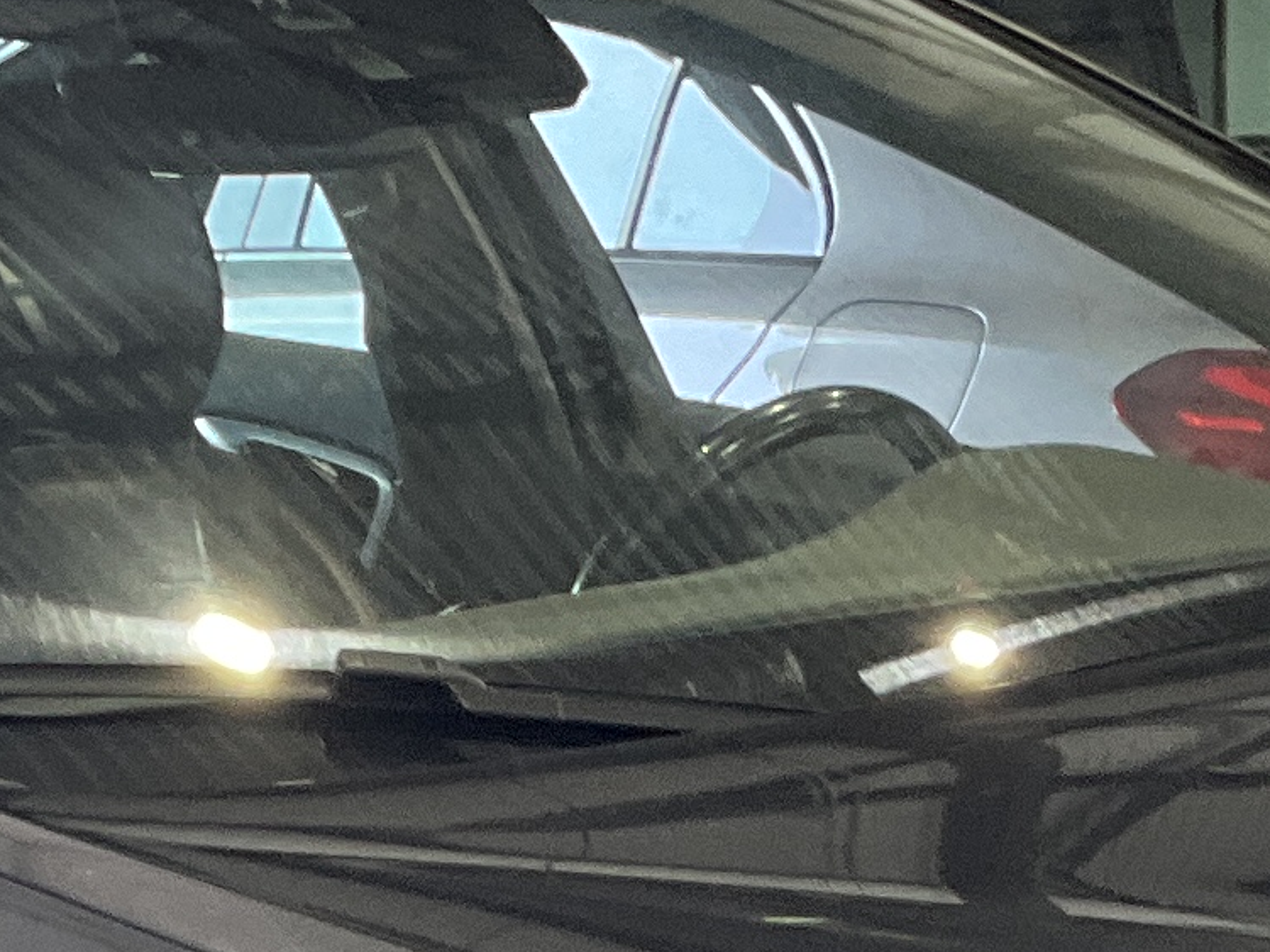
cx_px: 779
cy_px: 1604
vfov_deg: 9.2
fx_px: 5722
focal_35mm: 156
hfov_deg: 12.7
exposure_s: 1/60
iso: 50
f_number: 1.8
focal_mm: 3
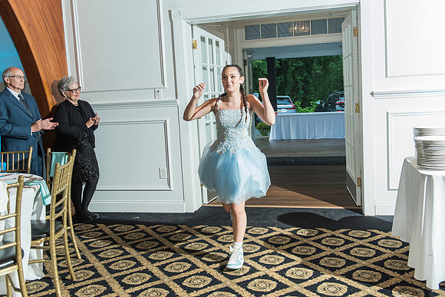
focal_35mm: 34
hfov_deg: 55.5
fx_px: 423
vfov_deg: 38.7
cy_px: 138
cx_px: 238
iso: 500
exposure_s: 1/125
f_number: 4
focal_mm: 32
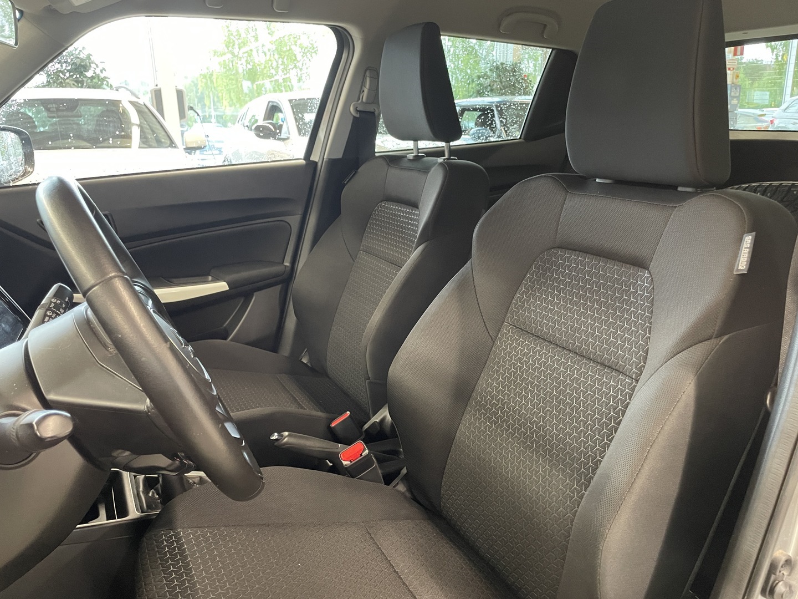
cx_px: 399
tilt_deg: -16.1
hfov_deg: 67.3
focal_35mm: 26
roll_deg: +1.1
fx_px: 599
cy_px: 300
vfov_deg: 53.1
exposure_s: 1/33
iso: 500
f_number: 1.6
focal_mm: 4.2
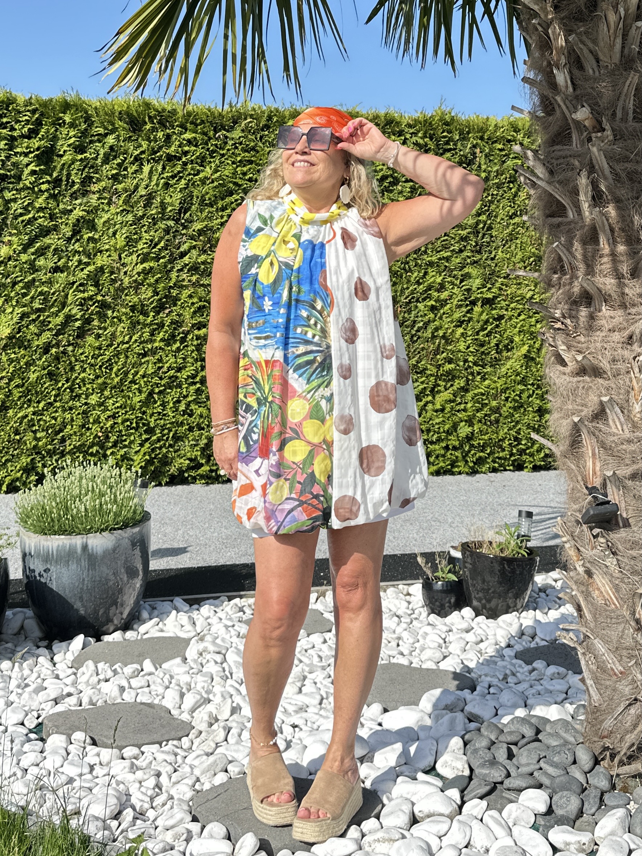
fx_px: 594
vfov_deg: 71.6
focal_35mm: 24
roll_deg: -0.6
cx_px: 321
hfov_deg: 56.8
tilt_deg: +3.5
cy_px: 428
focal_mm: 6.86
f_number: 1.78
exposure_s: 1/1880
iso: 80
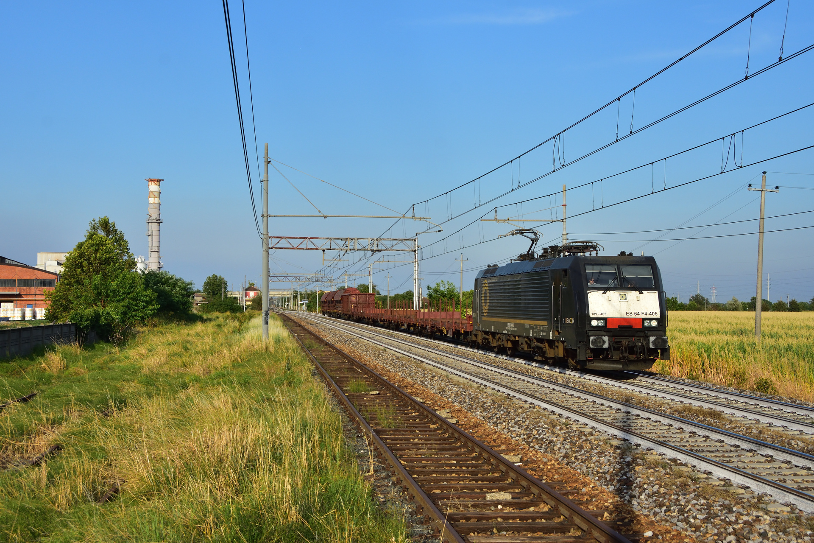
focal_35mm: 48
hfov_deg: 41.1
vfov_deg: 28.1
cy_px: 272
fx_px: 1085
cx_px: 407
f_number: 7.1
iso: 250
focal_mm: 32
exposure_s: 1/800
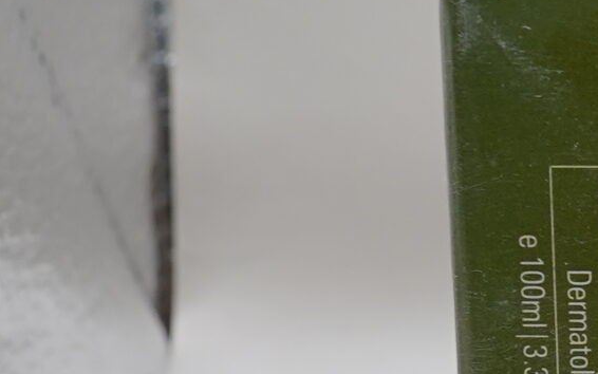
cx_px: 1199
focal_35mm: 166
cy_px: 482
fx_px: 2706
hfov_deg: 11.4
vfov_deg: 7.8
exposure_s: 1/80
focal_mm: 24
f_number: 6.3
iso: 320
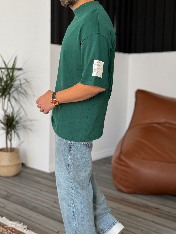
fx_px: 325
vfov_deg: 39.7
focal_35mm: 48
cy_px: 117
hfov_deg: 30.3
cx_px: 88
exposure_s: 1/120
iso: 100
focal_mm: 6.86
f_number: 1.8
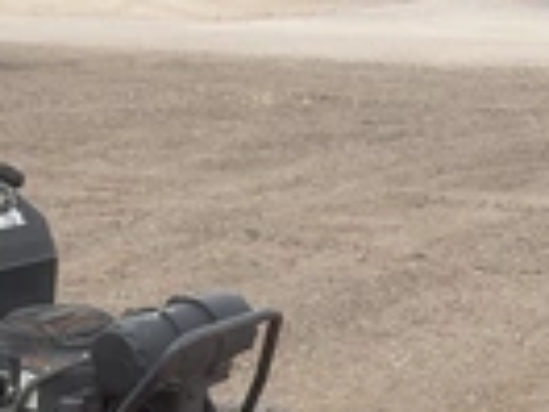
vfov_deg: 15.8
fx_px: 1396
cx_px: 204
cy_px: 566
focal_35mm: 88
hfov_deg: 22.2
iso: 25
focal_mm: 3
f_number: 1.8
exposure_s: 1/842
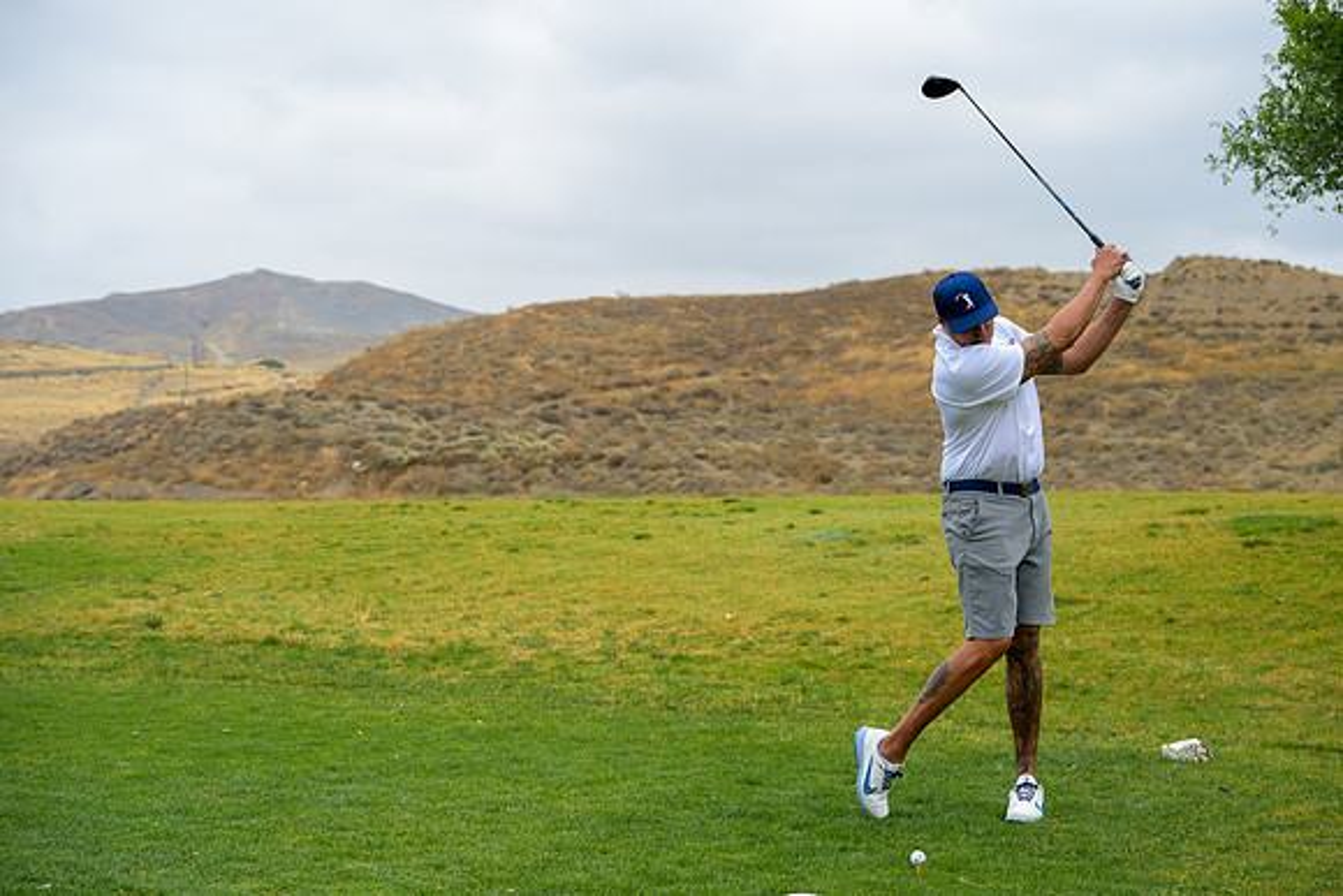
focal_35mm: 59
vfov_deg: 23.0
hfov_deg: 33.9
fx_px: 2201
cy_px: 448
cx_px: 672
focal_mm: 59
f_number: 4
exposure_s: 1/2500
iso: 800
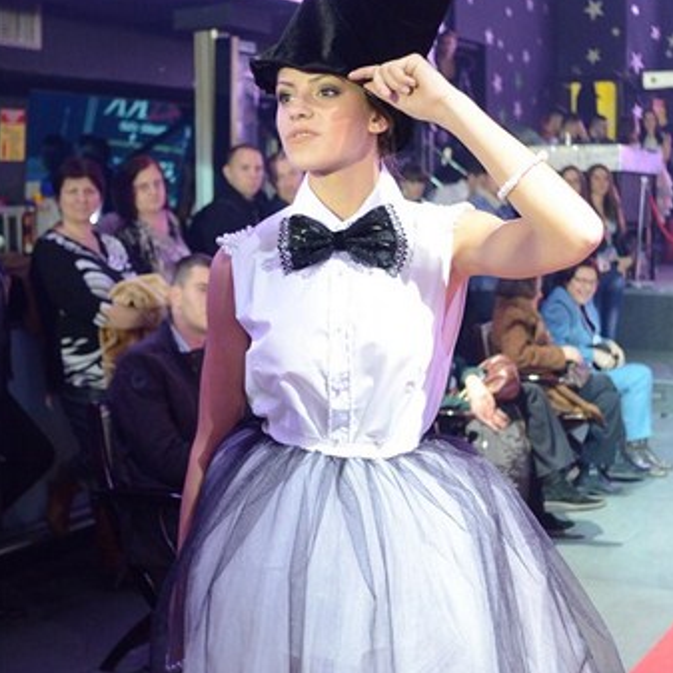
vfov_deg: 31.1
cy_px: 300
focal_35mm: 55
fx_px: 1210
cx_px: 335
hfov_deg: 31.1
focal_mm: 28
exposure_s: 1/40
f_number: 2.8
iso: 2000
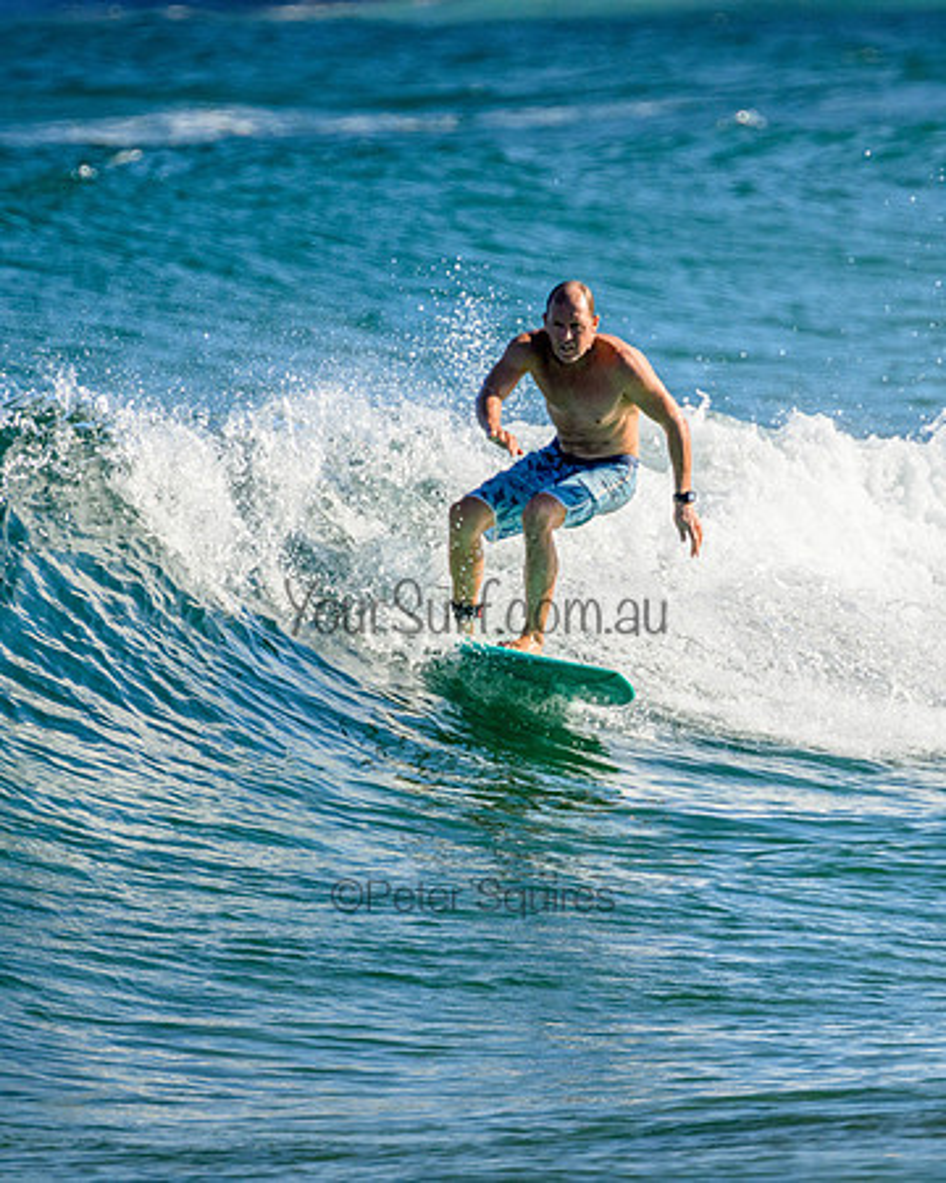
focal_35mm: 1126
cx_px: 641
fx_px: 39414
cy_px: 592
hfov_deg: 1.4
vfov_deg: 1.7
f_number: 11
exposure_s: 1/2000
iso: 900
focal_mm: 800
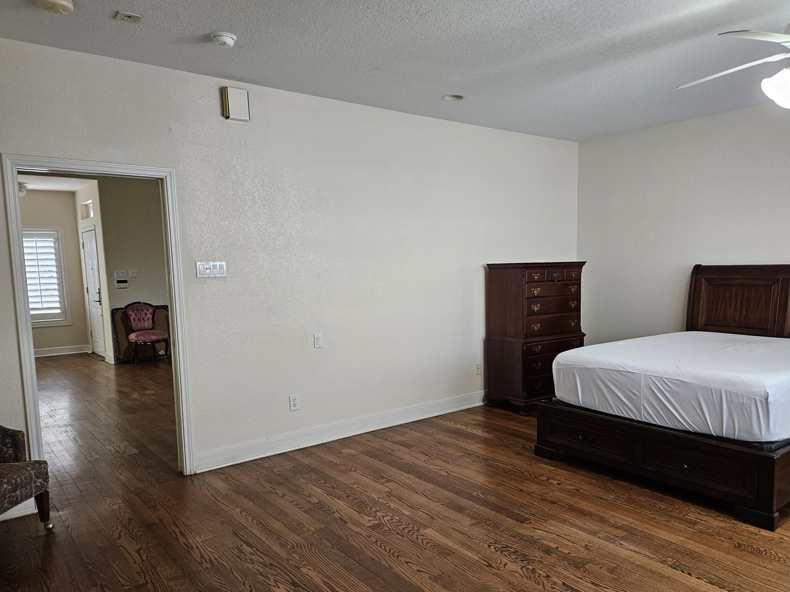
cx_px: 442
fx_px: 593
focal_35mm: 26
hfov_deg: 67.1
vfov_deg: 53.0
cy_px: 311
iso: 400
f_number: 1.8
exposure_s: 1/120
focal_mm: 5.4
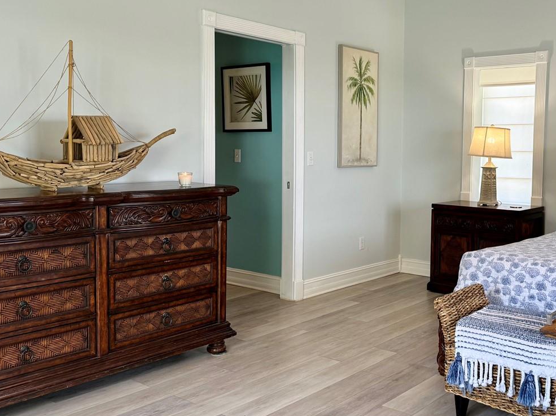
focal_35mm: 39
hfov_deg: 47.0
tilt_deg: -3.8
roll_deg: -1.0
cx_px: 380
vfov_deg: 36.7
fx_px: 626
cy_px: 183
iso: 125
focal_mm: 6.76
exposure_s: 1/120
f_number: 1.78
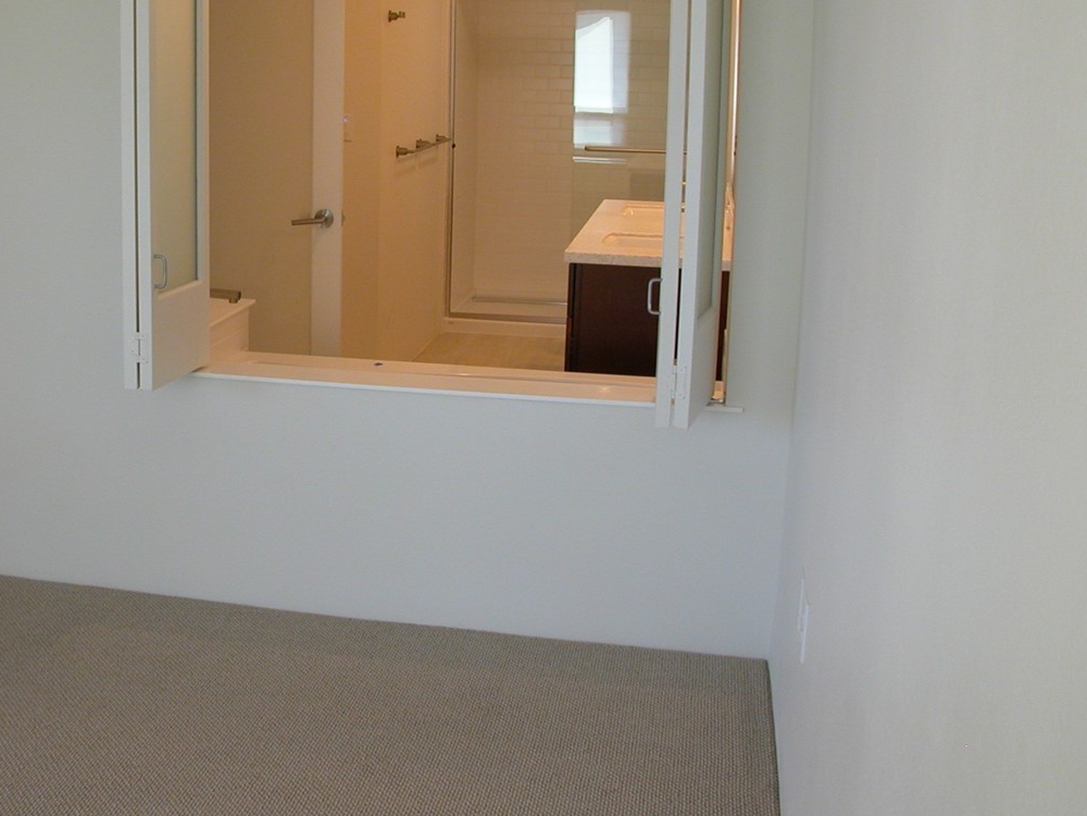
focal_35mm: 56
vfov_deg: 25.9
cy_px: 261
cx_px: 266
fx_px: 1758
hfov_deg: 33.6
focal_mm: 8.9
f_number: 2.8
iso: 100
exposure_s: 1/38.6
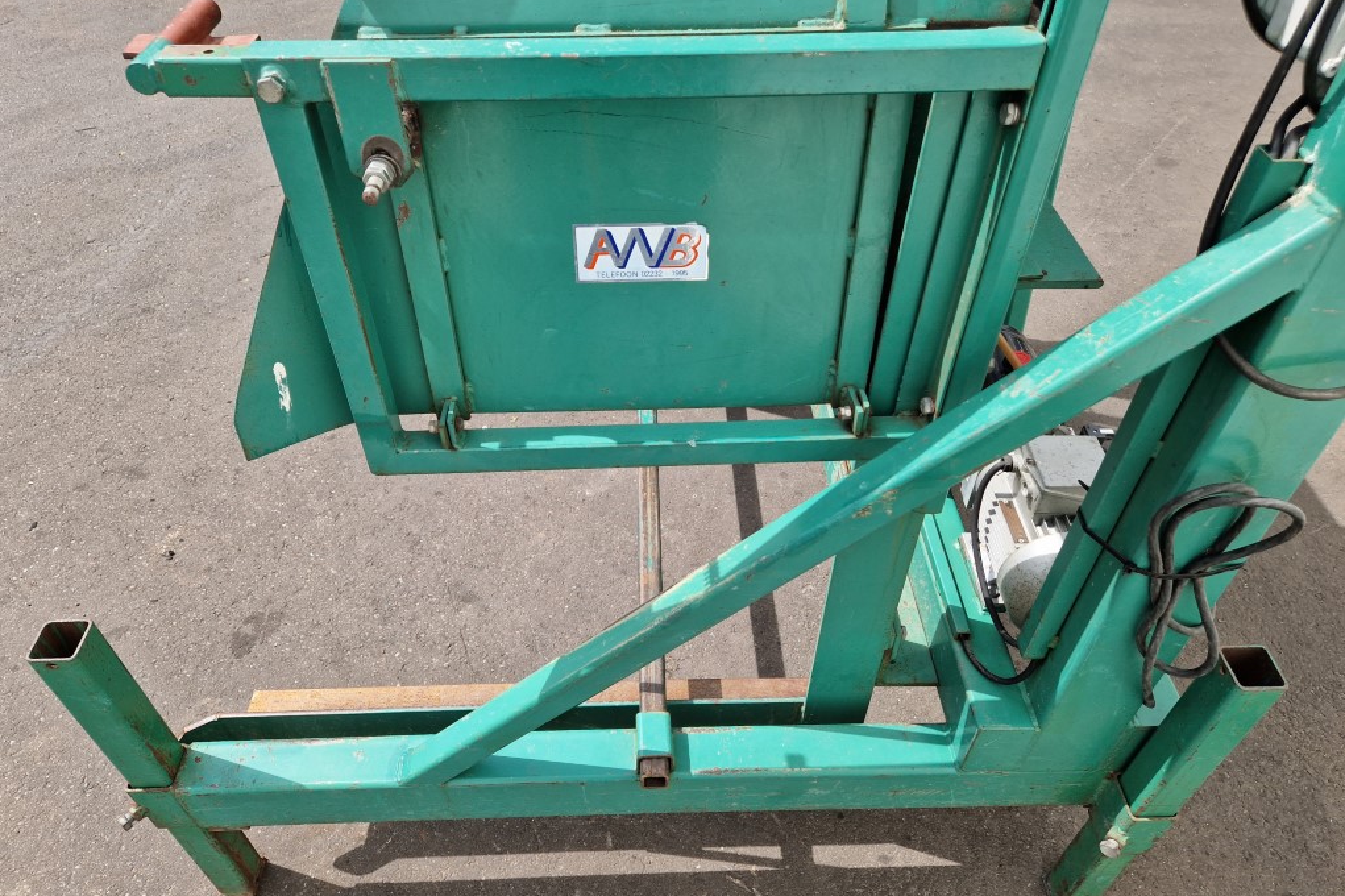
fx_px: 896
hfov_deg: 73.8
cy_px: 439
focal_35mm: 24
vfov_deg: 53.1
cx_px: 672
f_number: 1.8
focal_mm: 5.4
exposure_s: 1/1032
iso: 50
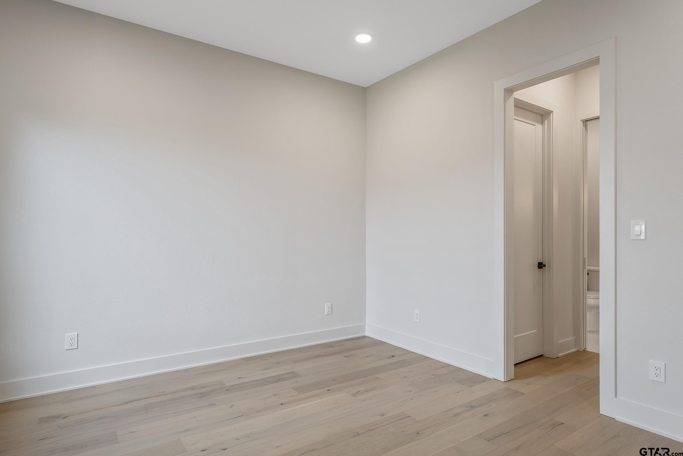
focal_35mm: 20
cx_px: 342
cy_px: 228
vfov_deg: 61.9
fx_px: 379
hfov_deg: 84.0
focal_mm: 20
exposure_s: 1/30
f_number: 8
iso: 800
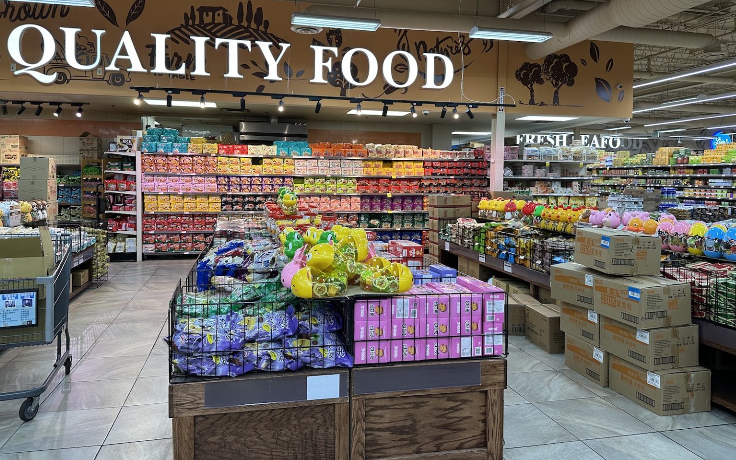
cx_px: 365
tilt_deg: -1.5
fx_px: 521
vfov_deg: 47.4
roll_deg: -1.2
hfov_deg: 70.4
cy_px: 194
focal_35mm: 26
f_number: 1.78
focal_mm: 6.86
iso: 100
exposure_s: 1/120
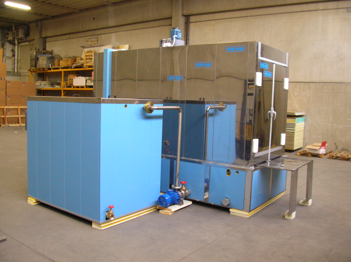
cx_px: 176
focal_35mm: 35
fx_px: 355
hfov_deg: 52.7
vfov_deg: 40.6
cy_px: 131
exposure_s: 1/5.8
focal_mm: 5.8
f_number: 2.8
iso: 159
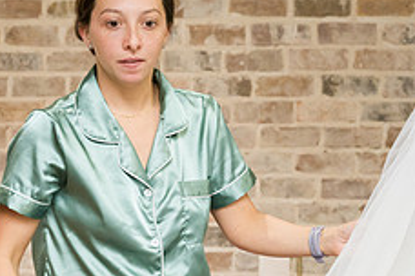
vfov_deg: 11.3
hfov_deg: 17.0
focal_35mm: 120
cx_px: 126
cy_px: 257
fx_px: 1383
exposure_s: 1/160
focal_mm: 46
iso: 1600
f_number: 4
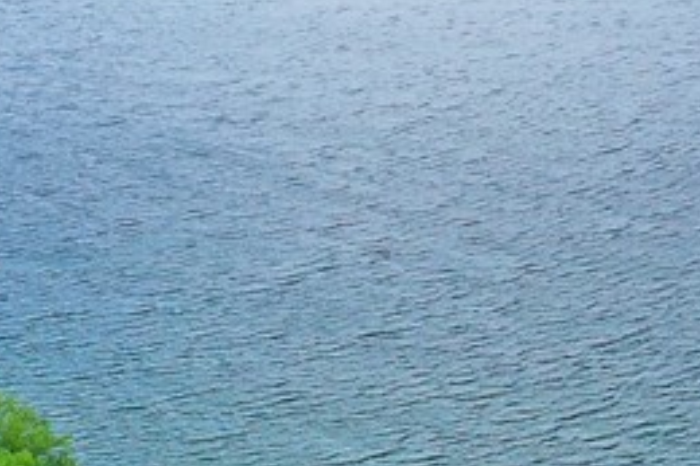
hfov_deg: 17.0
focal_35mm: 117
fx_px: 2273
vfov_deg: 11.7
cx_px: -43
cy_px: 124
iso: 100
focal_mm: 10.26
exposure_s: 1/500
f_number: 5.6
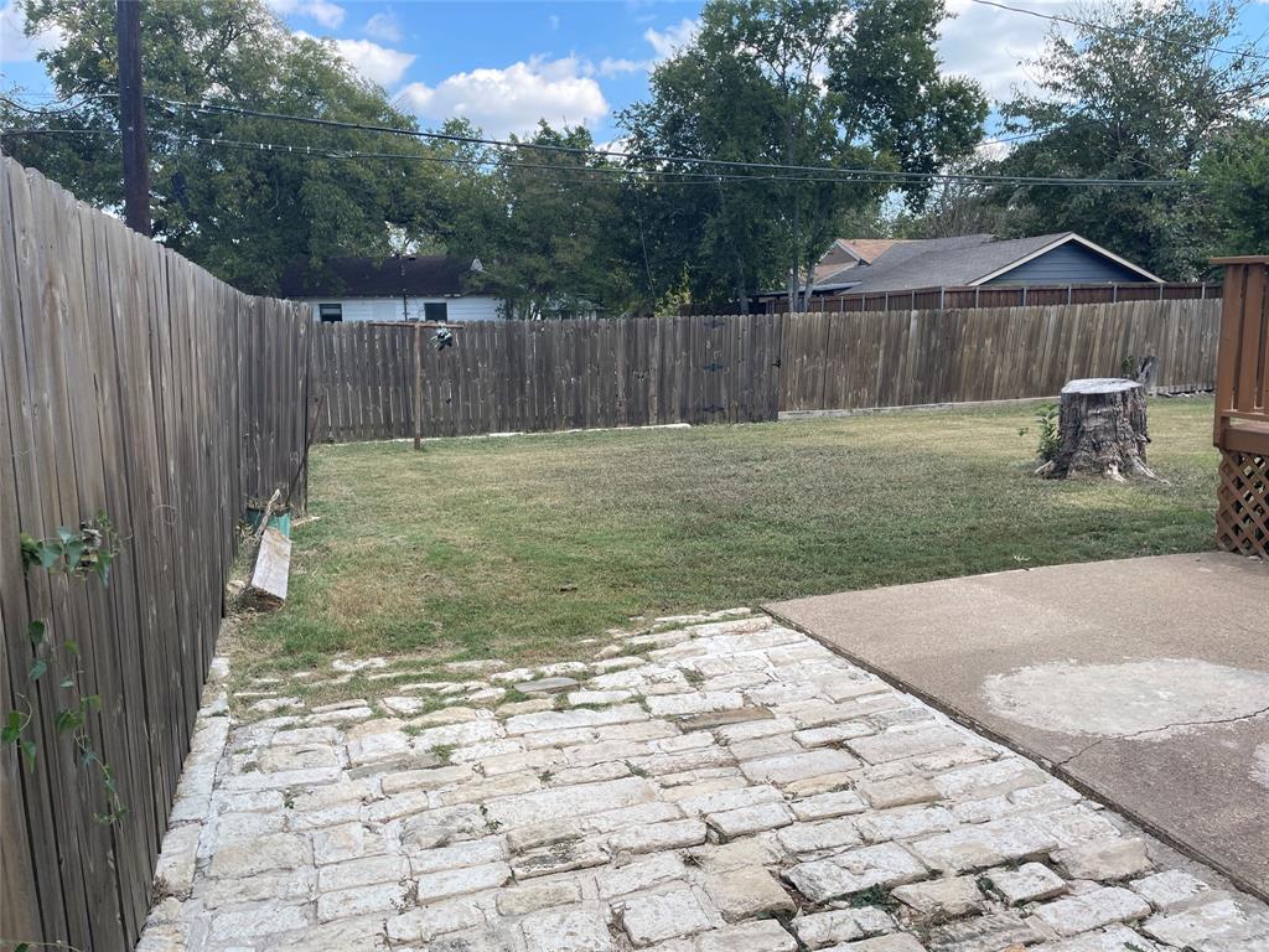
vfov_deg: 53.1
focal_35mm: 26
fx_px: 953
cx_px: 634
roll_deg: +0.9
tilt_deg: -11.6
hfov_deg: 67.3
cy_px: 476
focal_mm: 4.2
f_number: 1.6
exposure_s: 1/1114
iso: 32
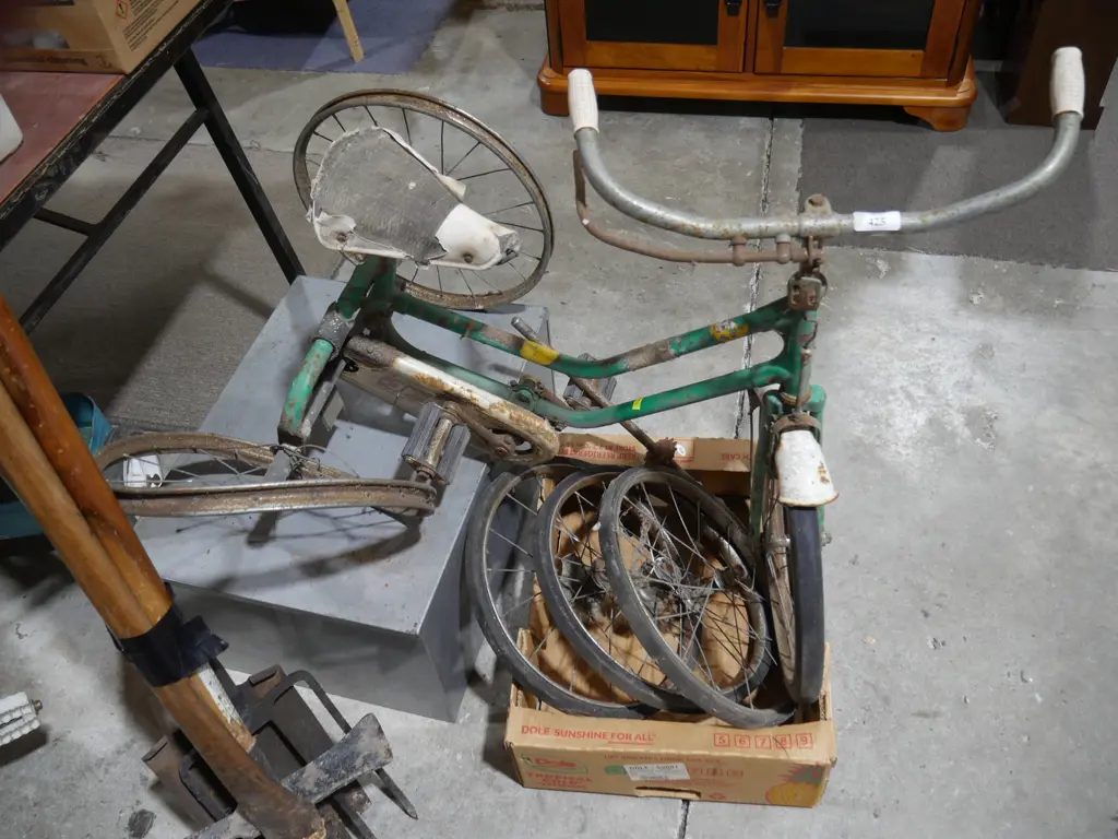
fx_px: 904
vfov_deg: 49.7
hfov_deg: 63.4
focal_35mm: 28
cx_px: 559
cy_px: 420
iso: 320
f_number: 3.5
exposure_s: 1/60
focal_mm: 14
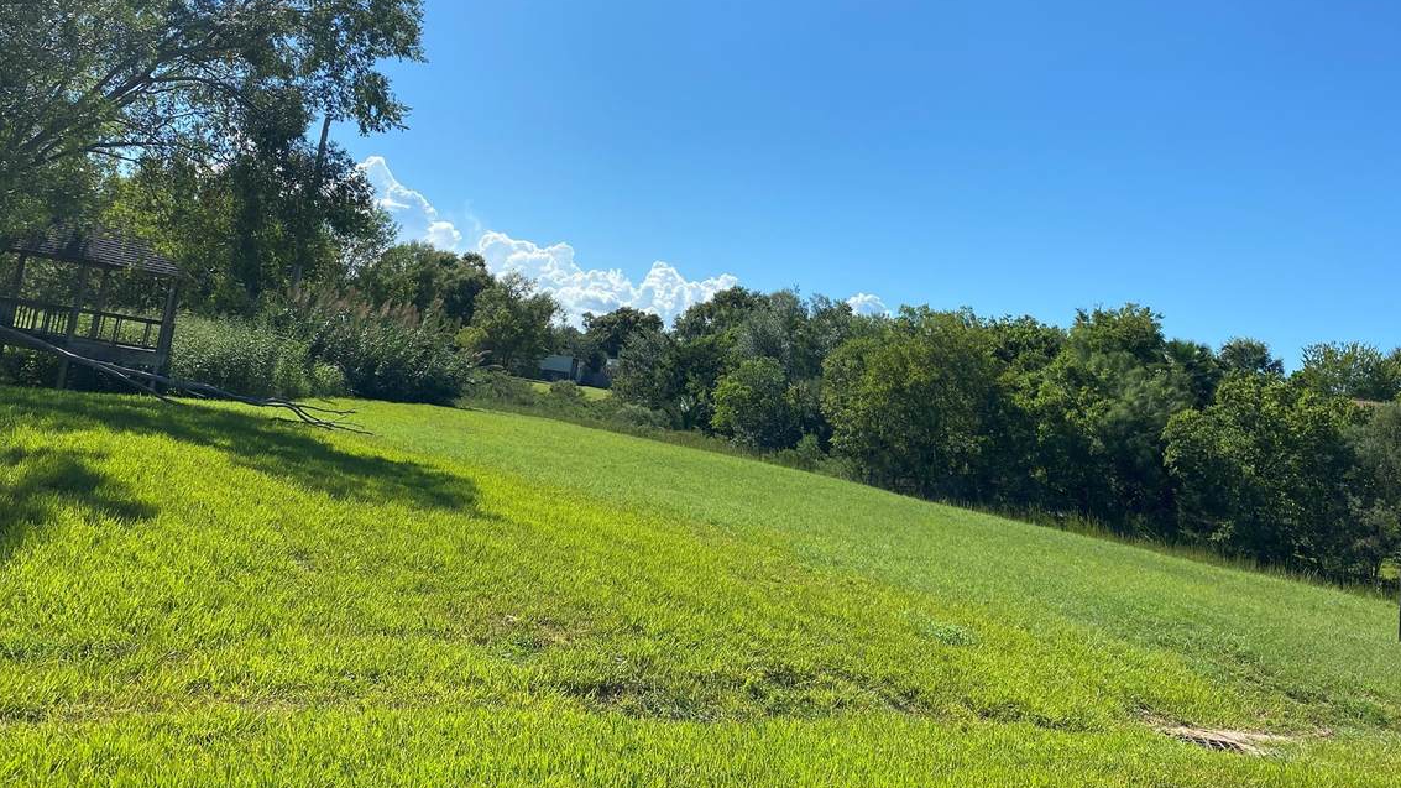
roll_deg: -8.8
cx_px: 731
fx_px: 1189
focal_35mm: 32
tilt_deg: +7.9
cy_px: 229
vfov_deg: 36.1
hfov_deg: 61.0
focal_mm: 4.25
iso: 32
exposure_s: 1/4115
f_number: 1.8
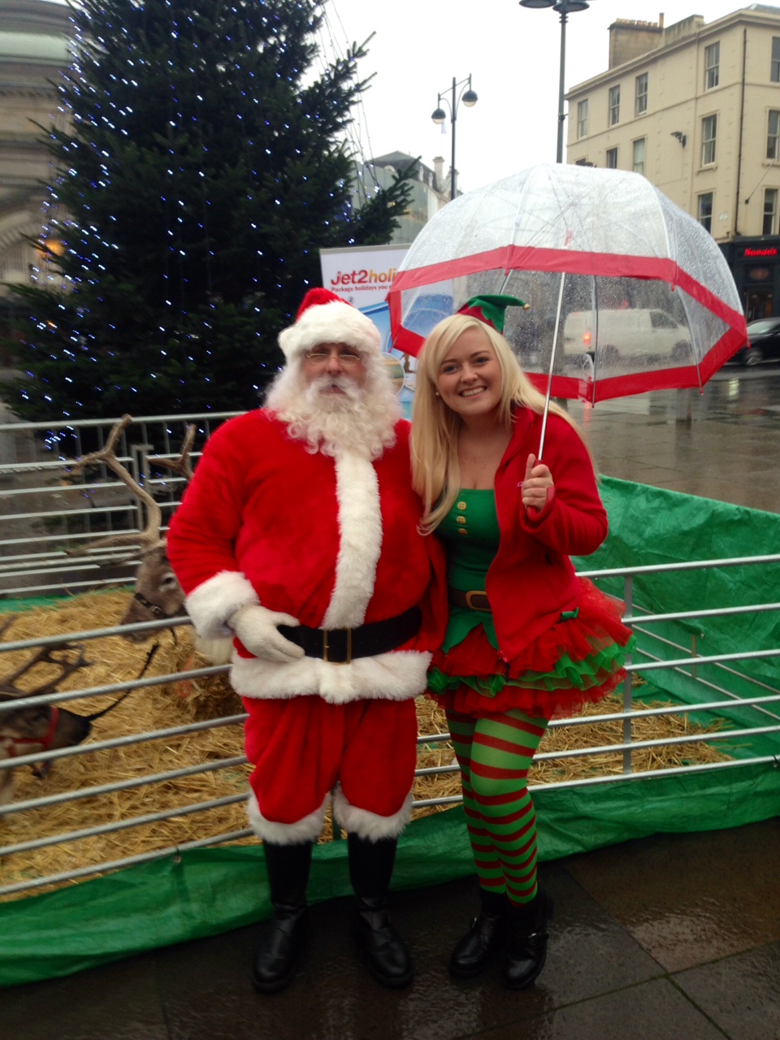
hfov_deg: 42.9
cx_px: 390
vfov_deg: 55.4
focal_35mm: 33
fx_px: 991
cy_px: 520
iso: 50
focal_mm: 4.12
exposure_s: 1/24
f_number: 2.4
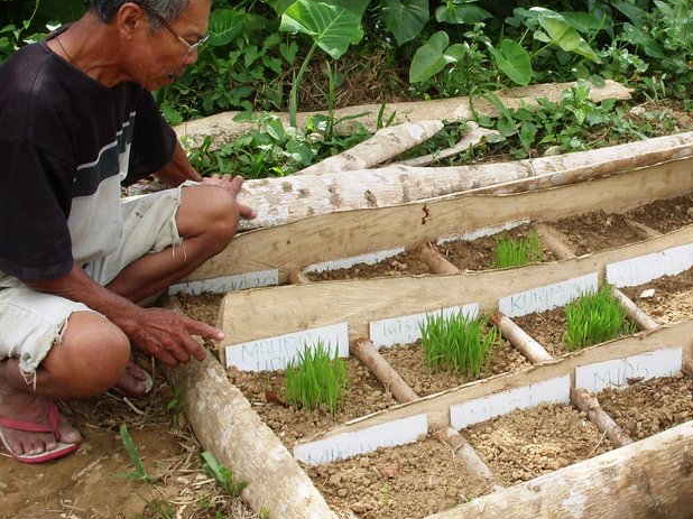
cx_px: 538
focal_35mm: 63
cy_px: 198
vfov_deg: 23.2
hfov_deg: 30.1
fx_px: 1261
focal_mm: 6.3
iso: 80
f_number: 8.4
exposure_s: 1/90
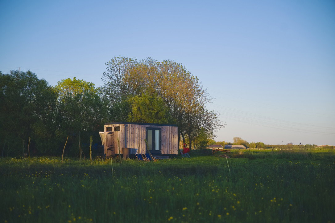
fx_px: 596
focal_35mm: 64
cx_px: 168
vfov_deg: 21.2
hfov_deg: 31.4
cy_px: 112
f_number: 2.8
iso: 800
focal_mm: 64
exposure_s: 1/2500
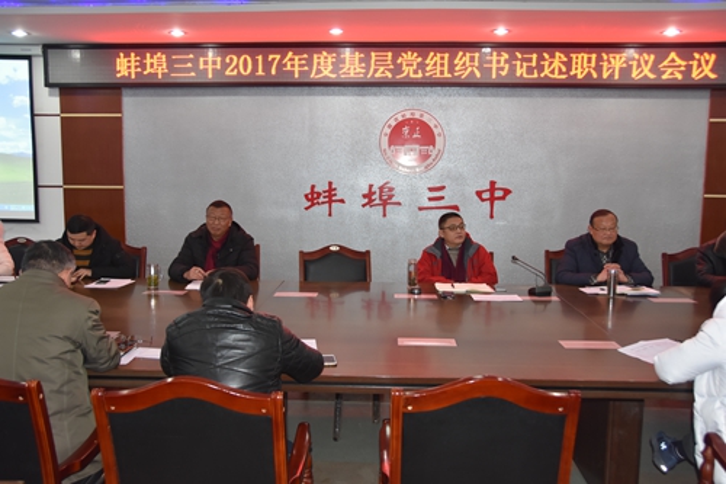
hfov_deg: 57.2
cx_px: 363
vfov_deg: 39.9
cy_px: 242
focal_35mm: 33
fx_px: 665
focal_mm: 22
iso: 800
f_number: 3.8
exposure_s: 1/60
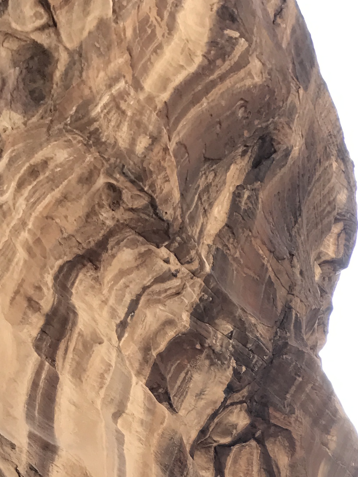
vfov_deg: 20.4
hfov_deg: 16.9
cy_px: 672
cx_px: 377
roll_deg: +2.2
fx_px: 1172
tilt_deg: +36.8
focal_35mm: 85
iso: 20
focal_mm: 3.99
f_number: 1.8
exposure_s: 1/116
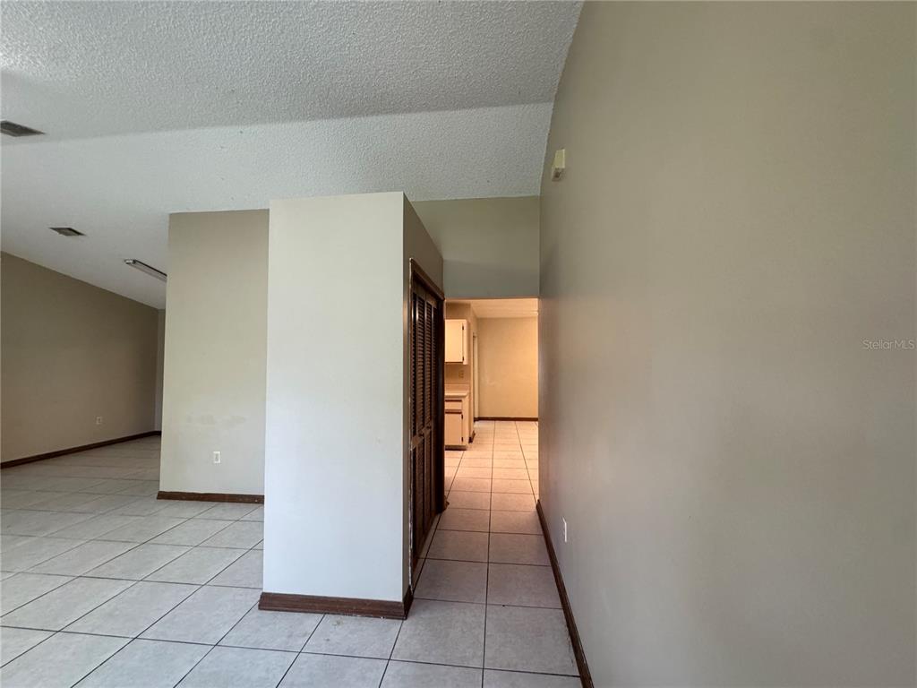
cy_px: 344
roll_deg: +0.4
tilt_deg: +2.2
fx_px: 371
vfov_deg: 85.7
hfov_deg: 102.1
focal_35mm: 14
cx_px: 458
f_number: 2.2
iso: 320
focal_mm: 2.22
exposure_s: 1/120
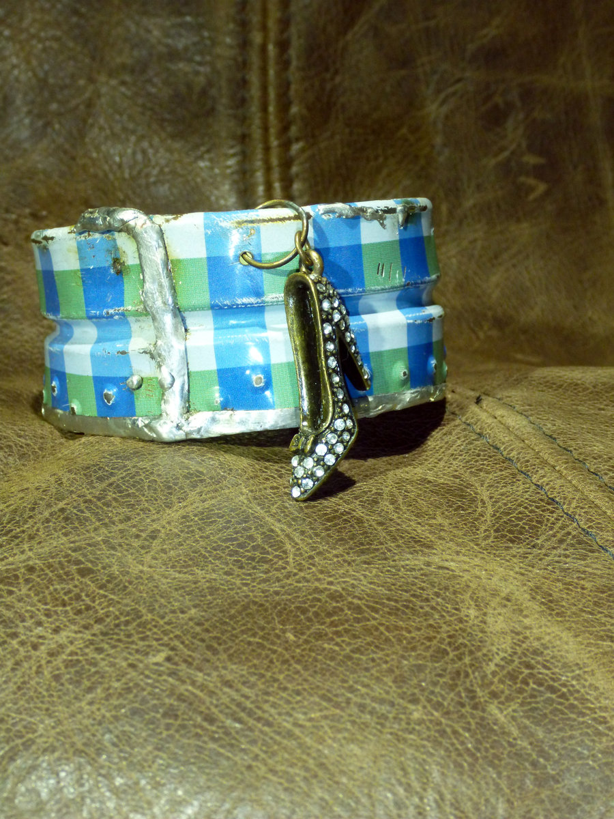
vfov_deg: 31.2
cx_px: 307
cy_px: 410
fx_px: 1466
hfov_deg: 23.7
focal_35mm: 62
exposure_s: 1/60
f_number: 5.2
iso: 320
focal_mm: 11
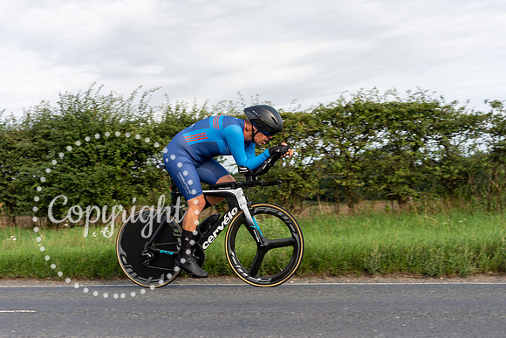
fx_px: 951
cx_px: 253
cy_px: 169
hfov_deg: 29.8
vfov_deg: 20.1
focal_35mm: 68
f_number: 4.5
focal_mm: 63
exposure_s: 1/640
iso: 200
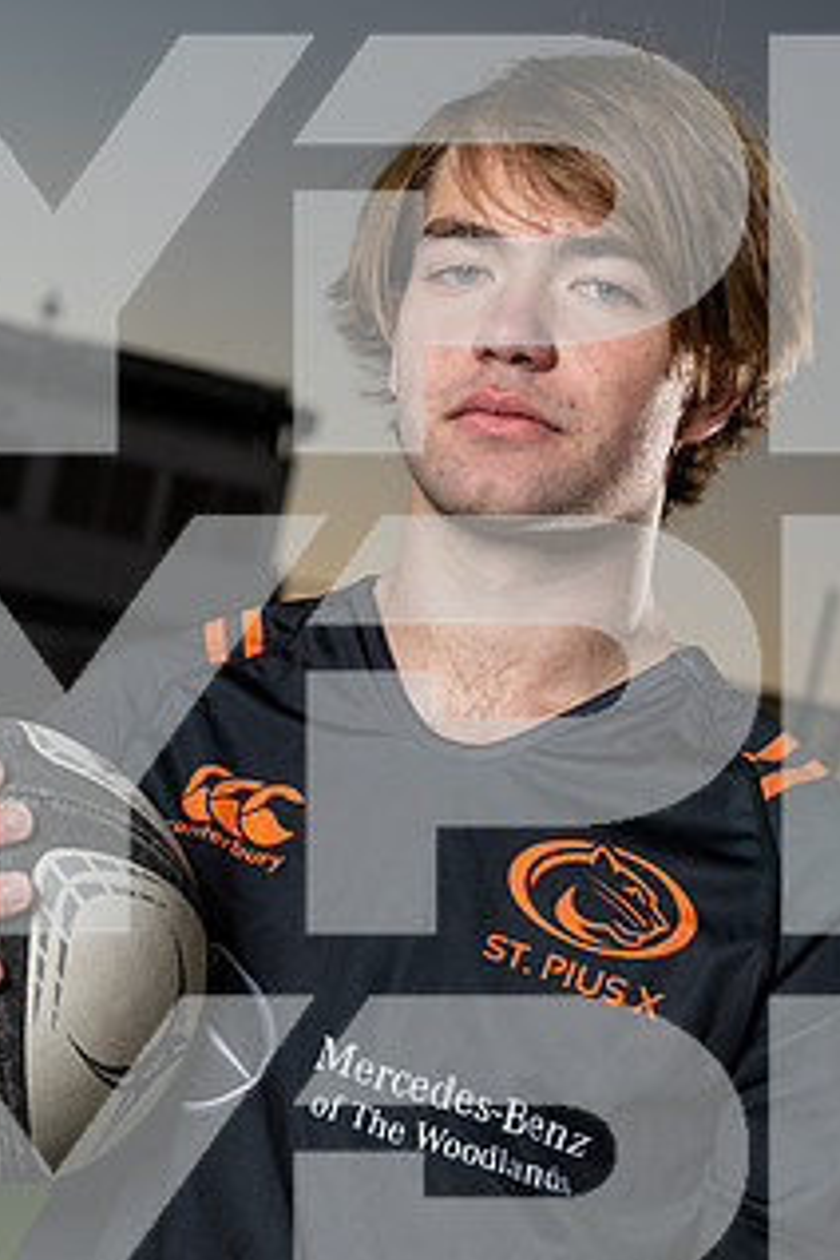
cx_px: 230
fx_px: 2940
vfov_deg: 24.2
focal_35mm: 84
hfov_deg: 16.2
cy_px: 727
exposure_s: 1/250
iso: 160
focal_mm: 46
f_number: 4.5
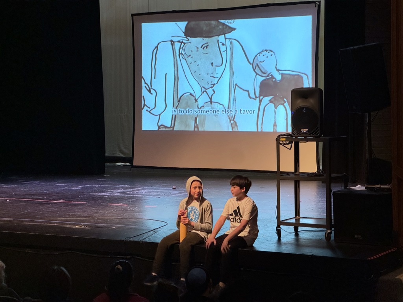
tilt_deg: -3.1
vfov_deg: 19.1
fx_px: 896
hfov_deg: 25.3
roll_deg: +1.4
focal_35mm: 77
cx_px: 202
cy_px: 151
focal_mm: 9
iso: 1000
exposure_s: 1/40
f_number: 2.8
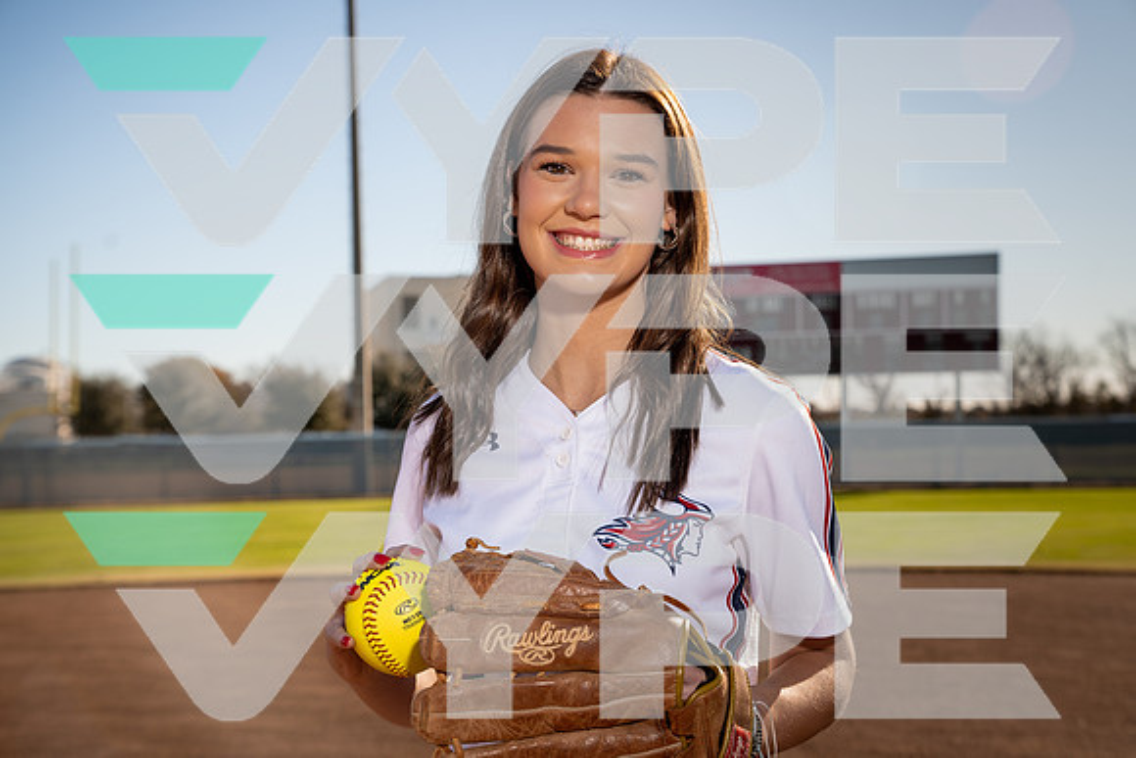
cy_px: 379
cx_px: 568
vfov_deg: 23.8
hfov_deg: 35.0
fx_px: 1799
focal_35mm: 57
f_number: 5.6
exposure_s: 1/250
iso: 100
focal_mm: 57
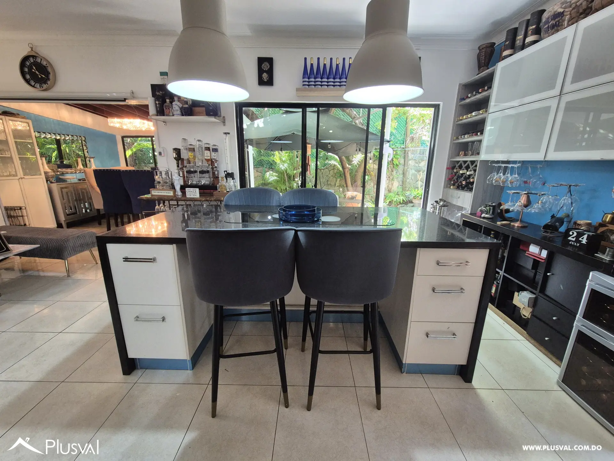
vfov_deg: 89.9
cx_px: 307
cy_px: 230
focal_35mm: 13
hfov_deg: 106.2
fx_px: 231
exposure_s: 1/60
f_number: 2.2
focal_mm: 2.2
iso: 500
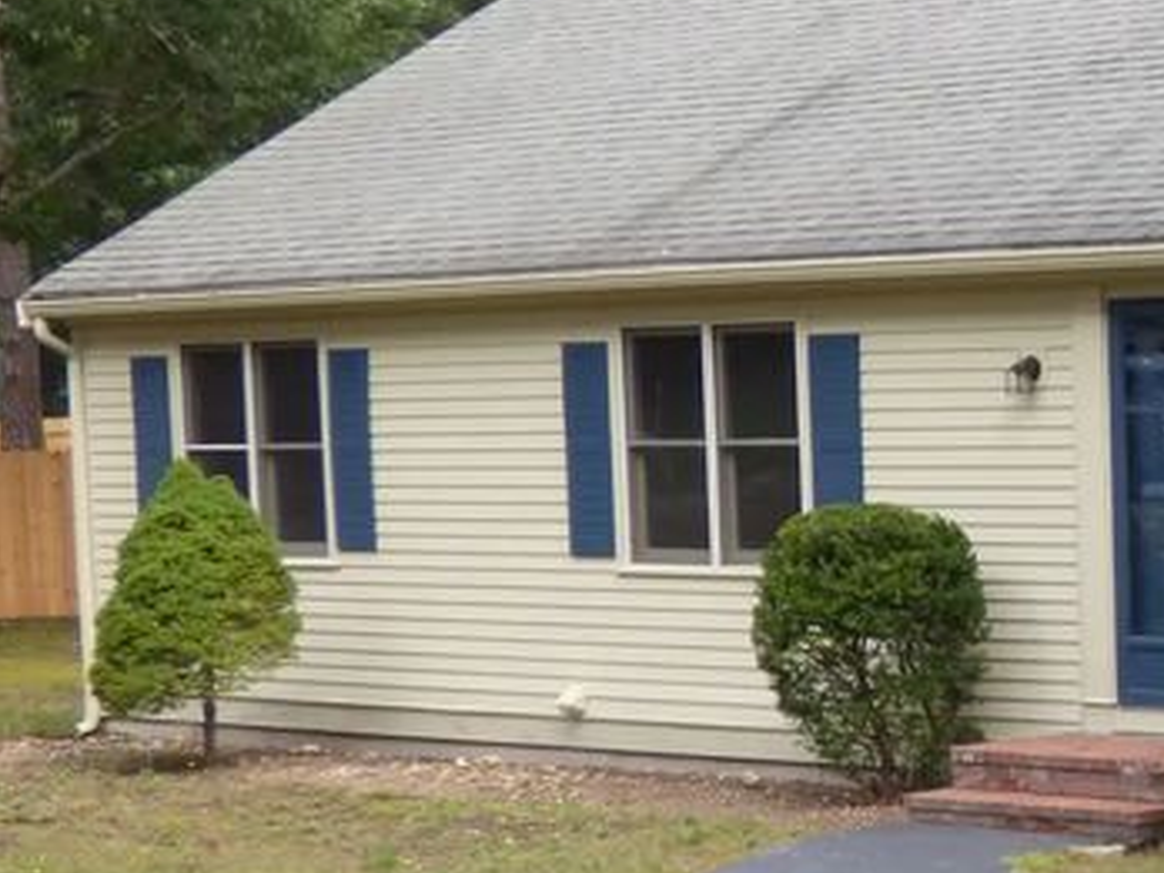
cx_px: 1679
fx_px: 3262
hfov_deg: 18.3
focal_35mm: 97
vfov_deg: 15.2
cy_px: 696
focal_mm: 5.78
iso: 100
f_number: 3.4
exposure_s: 1/160
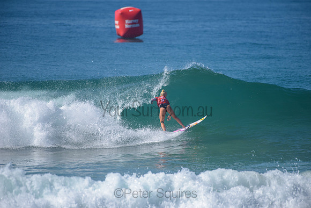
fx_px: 4320
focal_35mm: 500
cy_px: 104
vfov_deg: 2.8
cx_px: 156
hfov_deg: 4.1
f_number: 5.6
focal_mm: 500
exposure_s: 1/2000
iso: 180
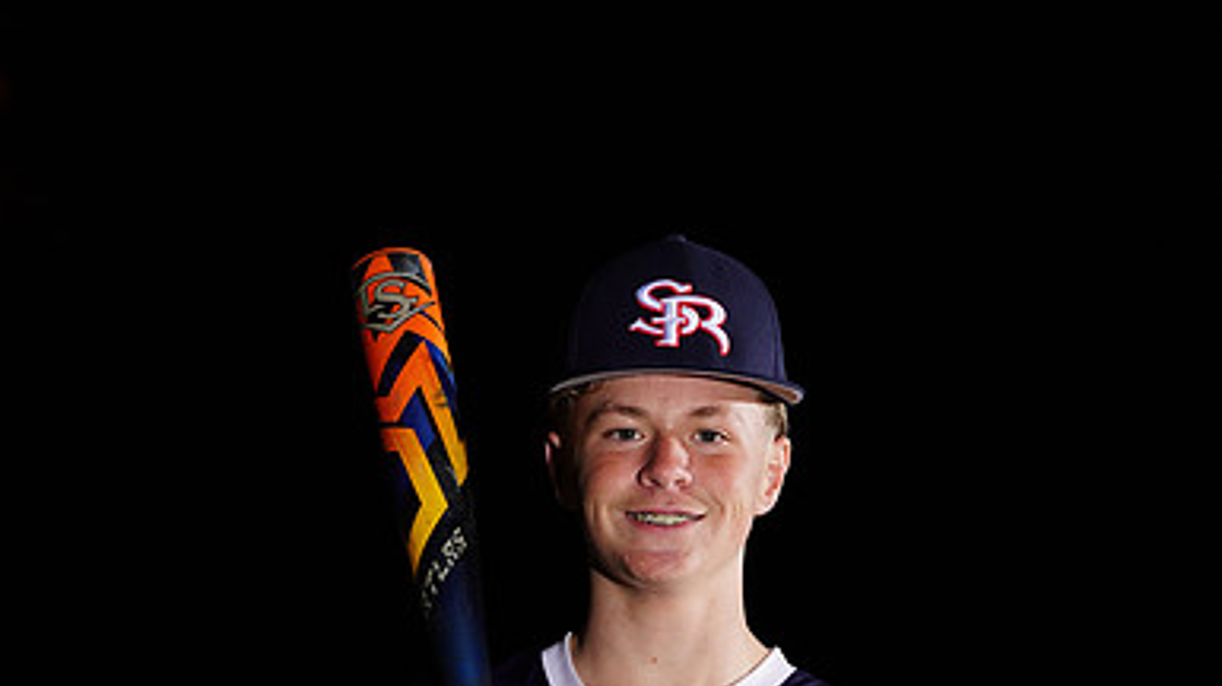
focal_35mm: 256
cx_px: 611
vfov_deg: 4.7
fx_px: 8290
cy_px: 791
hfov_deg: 8.4
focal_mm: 162
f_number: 9
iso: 400
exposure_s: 1/125
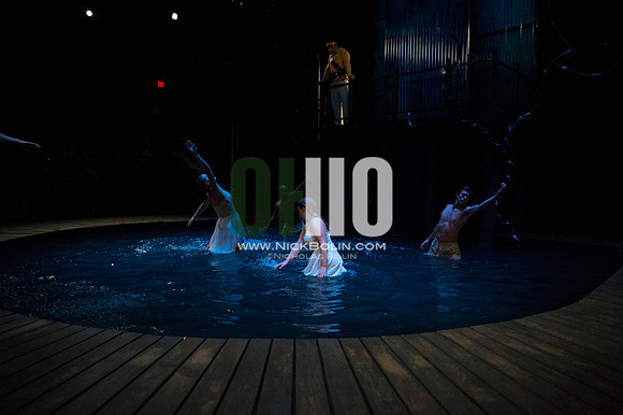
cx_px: 312
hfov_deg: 73.8
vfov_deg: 53.1
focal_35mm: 24
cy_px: 208
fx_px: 415
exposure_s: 1/320
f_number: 2.8
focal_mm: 24
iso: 12800
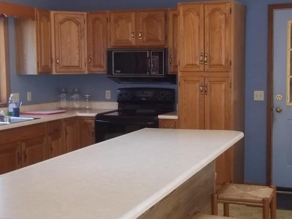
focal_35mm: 54
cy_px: 114
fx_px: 455
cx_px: 153
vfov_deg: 27.0
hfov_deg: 35.5
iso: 160
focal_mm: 6.5
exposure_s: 1/30
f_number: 3.1
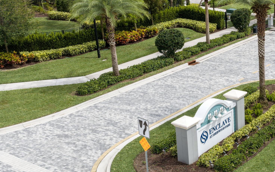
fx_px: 435
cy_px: 56
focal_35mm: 58
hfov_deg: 32.6
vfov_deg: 22.3
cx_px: 268
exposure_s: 1/320
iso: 100
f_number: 5
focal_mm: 14.45
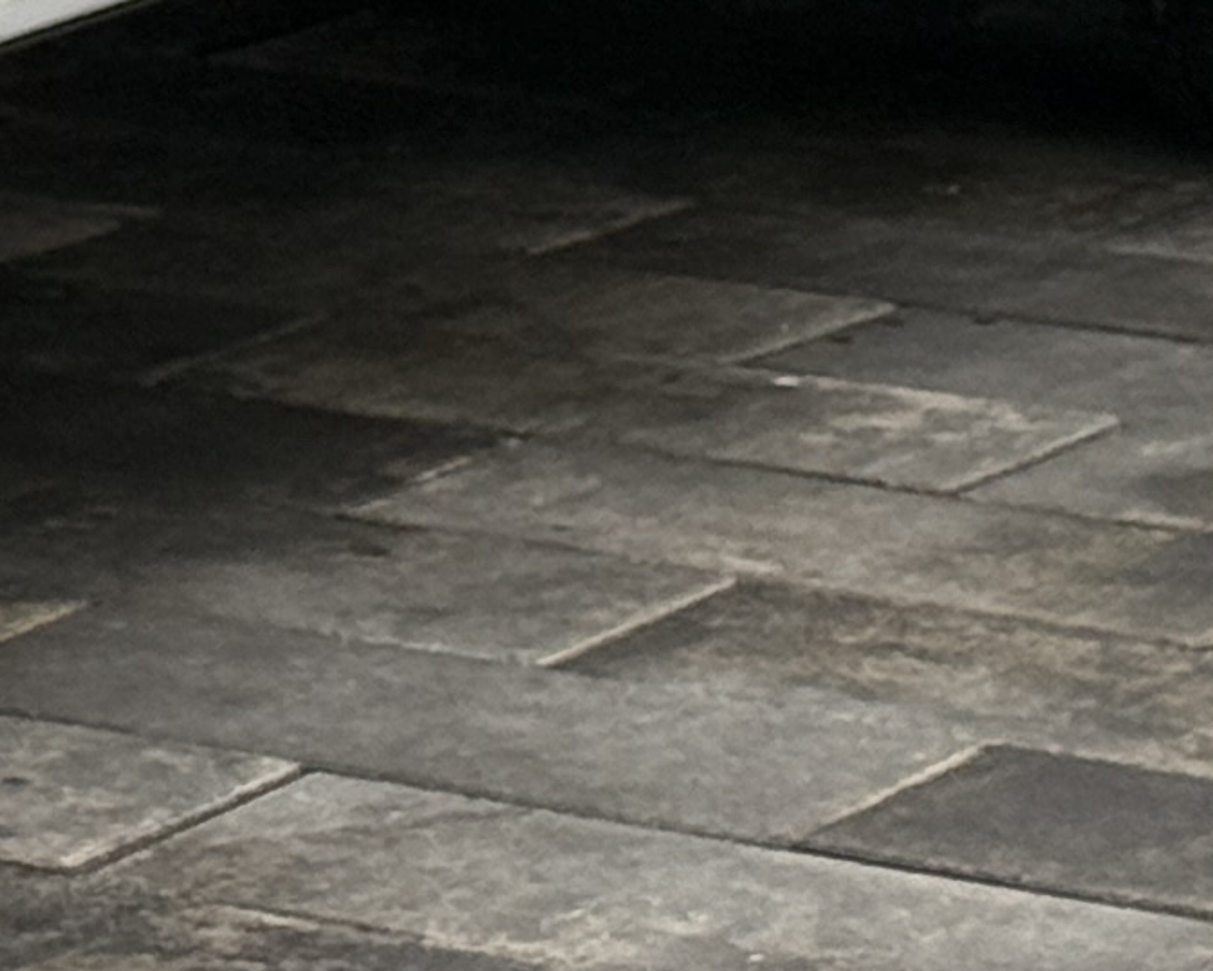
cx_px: -843
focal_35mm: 281
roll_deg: -0.4
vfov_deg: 5.4
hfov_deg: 6.7
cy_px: -1040
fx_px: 10091
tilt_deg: -2.6
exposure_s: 1/158
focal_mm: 6.76
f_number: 1.78
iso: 80
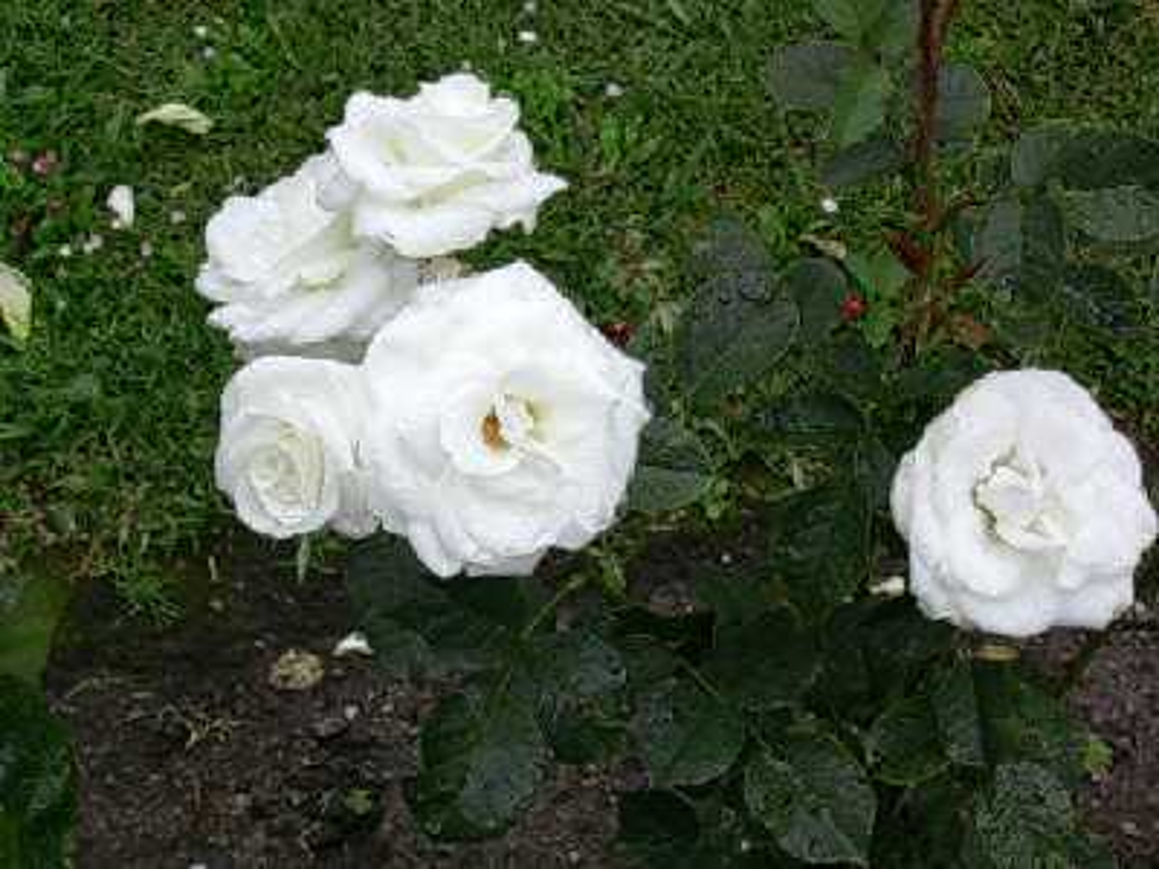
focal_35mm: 63
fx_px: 2109
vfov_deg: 23.3
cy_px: 434
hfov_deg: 30.7
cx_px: 580
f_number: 3.5
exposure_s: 1/313
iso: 70
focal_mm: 9.6
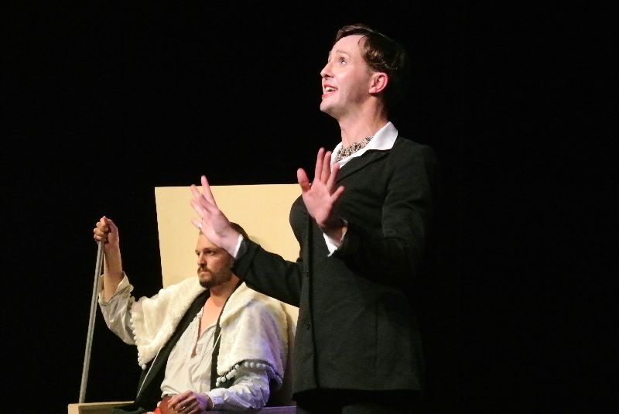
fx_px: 2289
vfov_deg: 10.3
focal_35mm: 133
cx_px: 310
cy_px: 207
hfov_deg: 15.4
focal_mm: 49.3
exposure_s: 1/50
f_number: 5.6
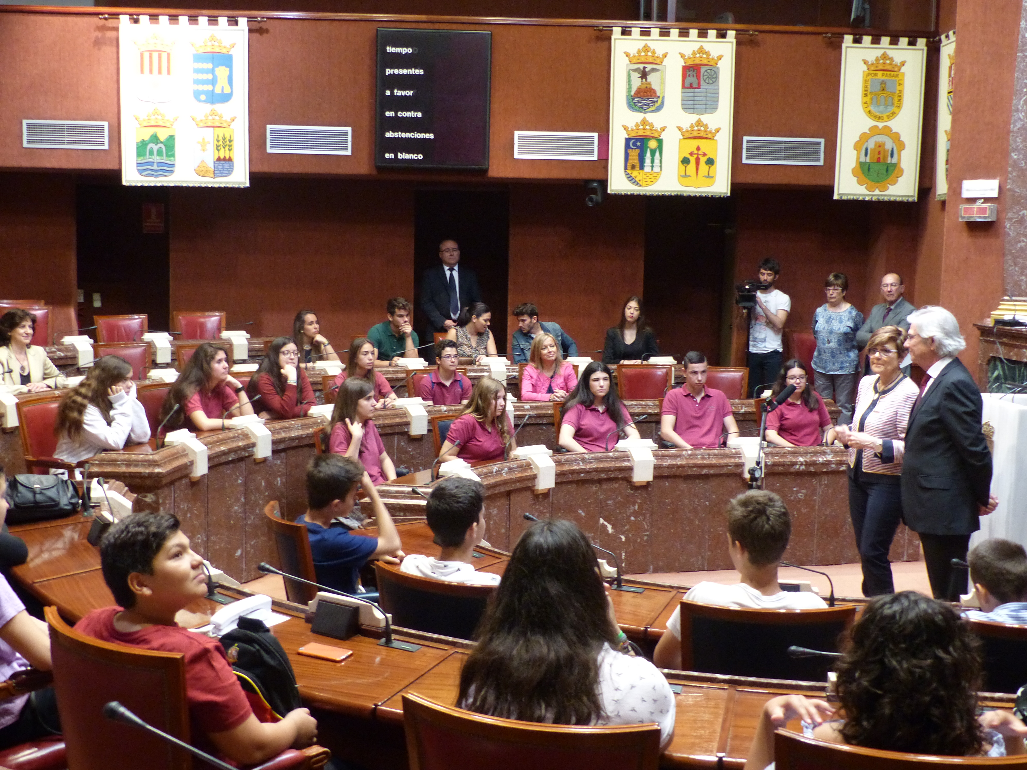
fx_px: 1216
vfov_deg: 35.1
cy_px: 385
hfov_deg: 45.8
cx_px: 514
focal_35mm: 41
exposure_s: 1/15
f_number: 2.8
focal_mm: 7.4
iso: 400
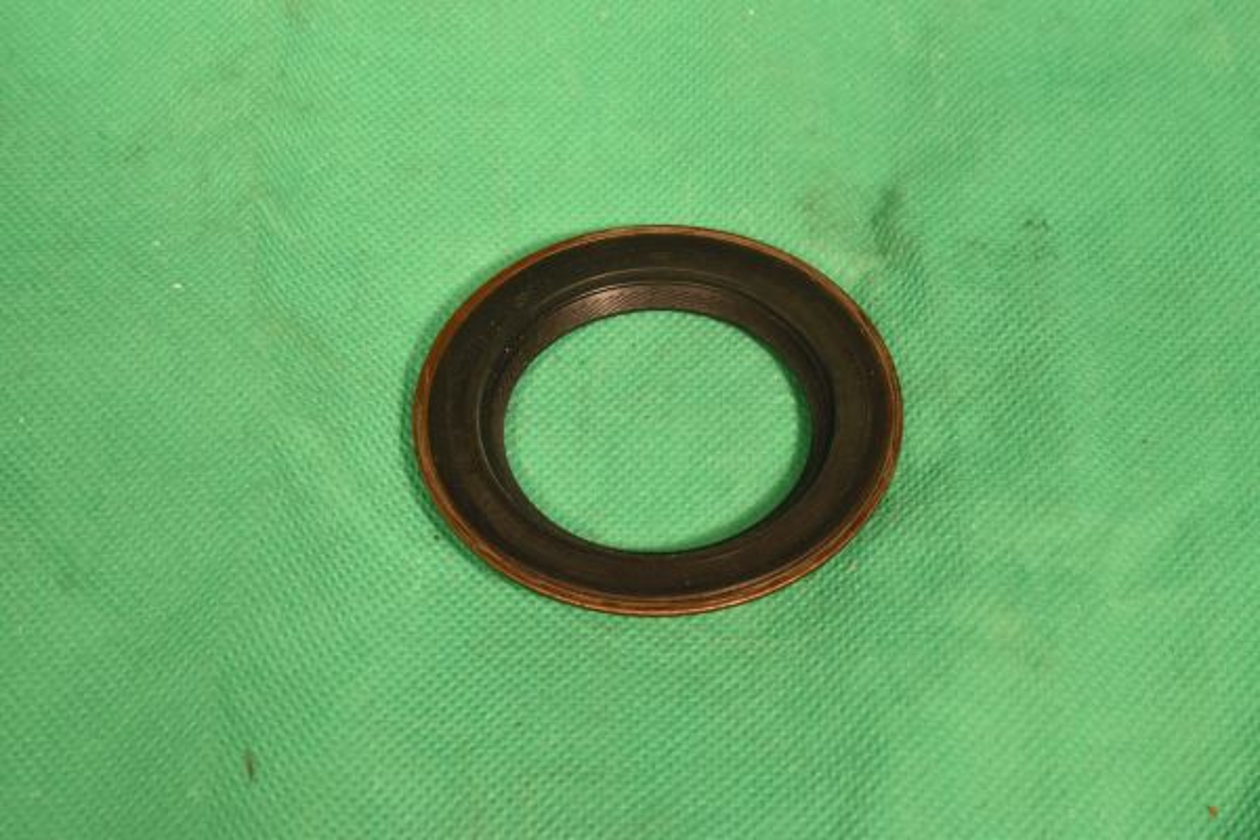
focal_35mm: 68
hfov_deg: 29.9
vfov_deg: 20.2
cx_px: 630
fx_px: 2362
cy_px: 420
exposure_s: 1/80
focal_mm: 45
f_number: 14
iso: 1600
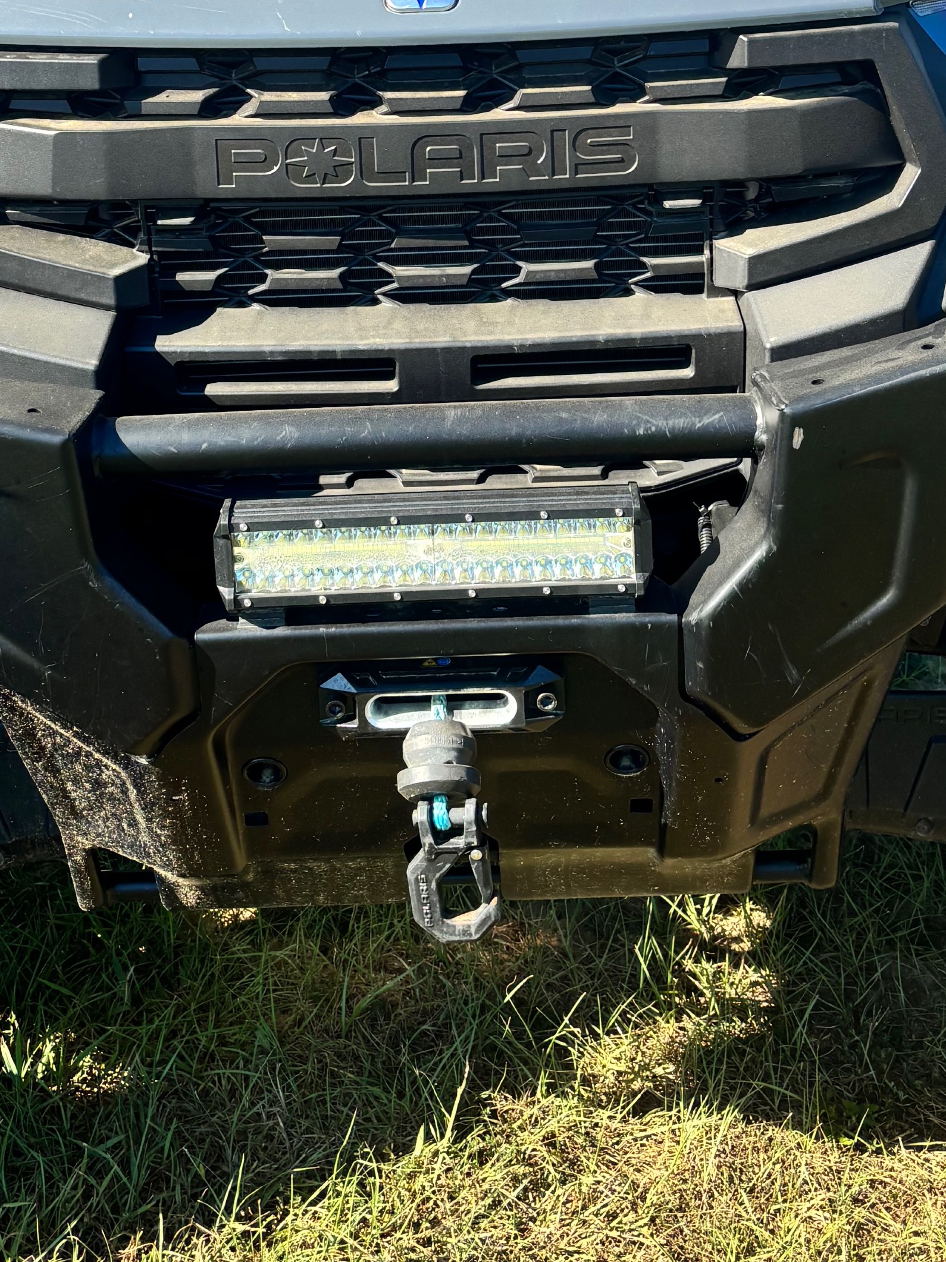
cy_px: 118
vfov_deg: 31.6
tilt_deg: -11.9
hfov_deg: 25.2
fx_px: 2113
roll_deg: -1.7
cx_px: 451
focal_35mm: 58
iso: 50
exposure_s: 1/1126
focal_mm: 5.96
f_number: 1.6
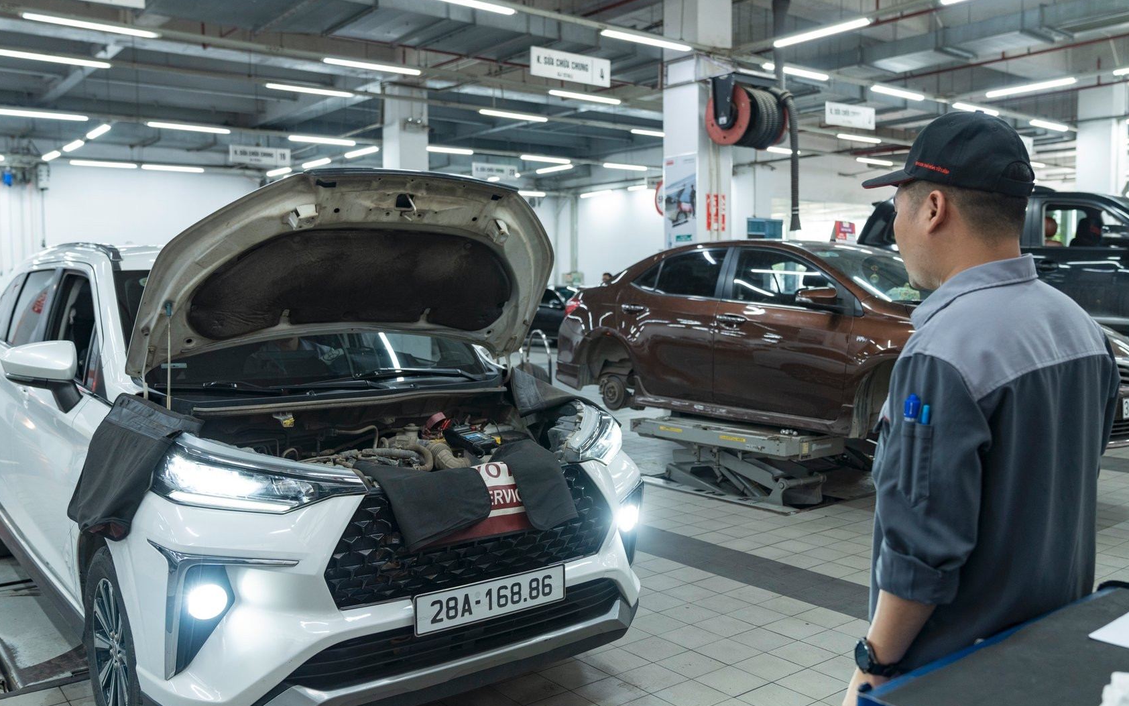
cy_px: 353
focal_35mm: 31
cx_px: 566
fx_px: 954
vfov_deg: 40.6
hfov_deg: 61.2
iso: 640
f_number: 3.2
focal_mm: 24
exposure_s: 1/125
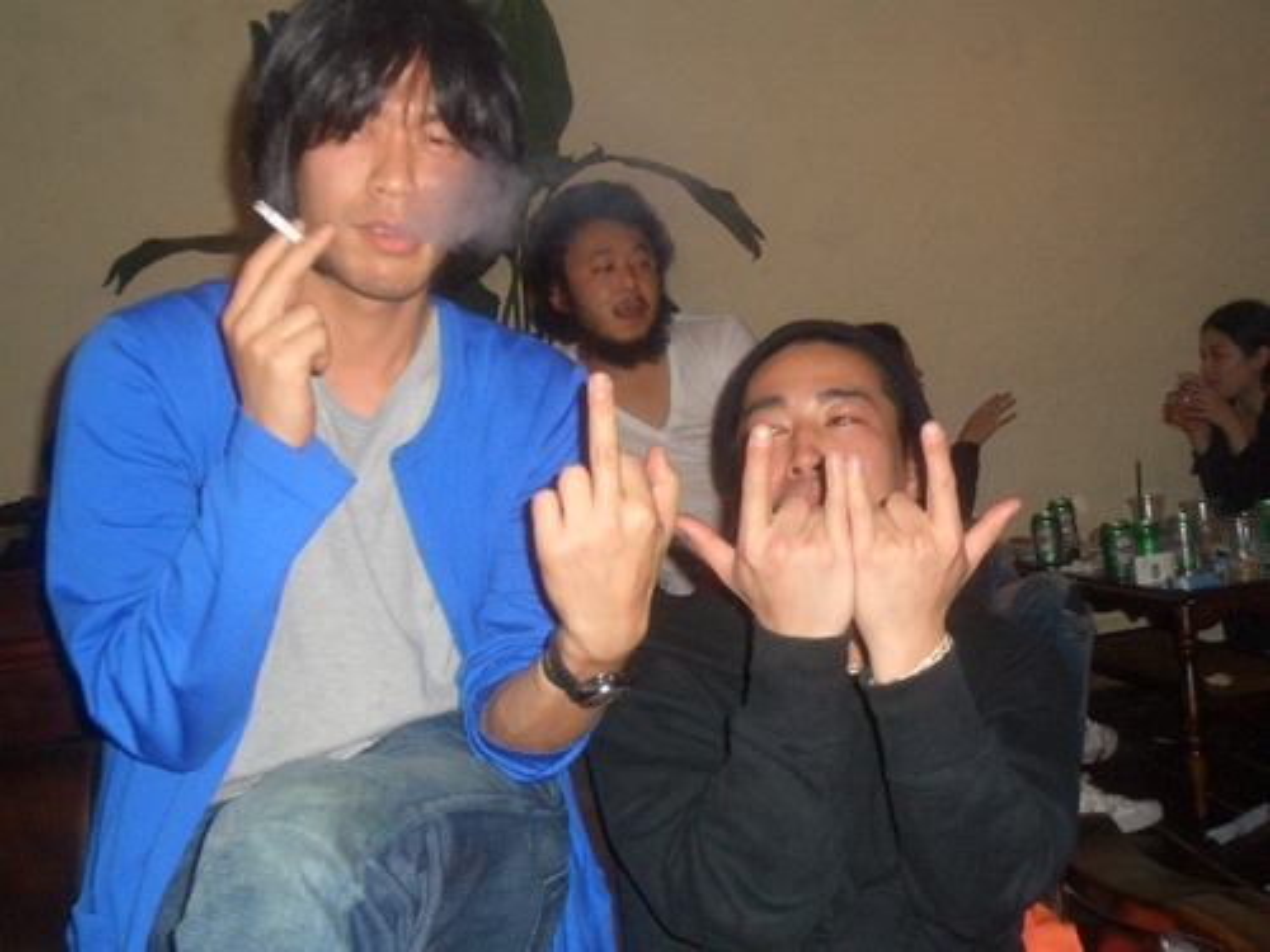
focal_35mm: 43
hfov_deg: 43.9
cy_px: 476
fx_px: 1578
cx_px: 635
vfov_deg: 33.6
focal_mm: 5.7
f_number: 4.3
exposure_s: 1/40
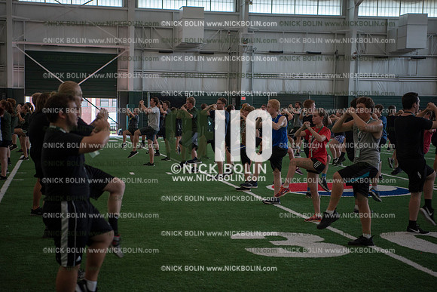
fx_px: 850
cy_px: 146
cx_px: 218
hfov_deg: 28.8
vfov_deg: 19.5
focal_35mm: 70
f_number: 3.2
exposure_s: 1/320
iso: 640
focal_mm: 70
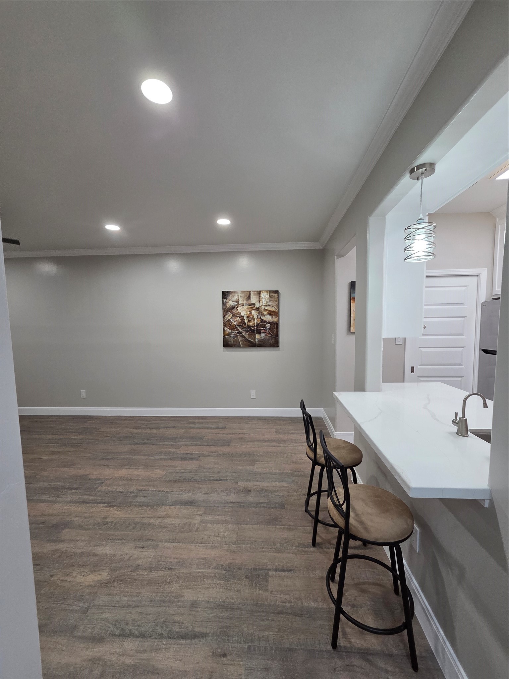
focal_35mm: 13
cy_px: 340
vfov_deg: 106.2
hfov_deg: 89.9
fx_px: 255
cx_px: 254
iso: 250
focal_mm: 2.2
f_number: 2.2
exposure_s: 1/120
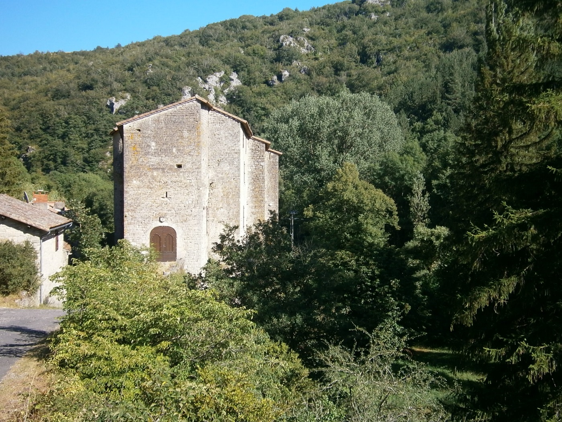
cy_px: 211
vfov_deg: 39.7
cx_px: 281
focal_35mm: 36
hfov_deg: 51.4
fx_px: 584
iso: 80
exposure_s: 1/80
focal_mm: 6.4
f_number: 8.7
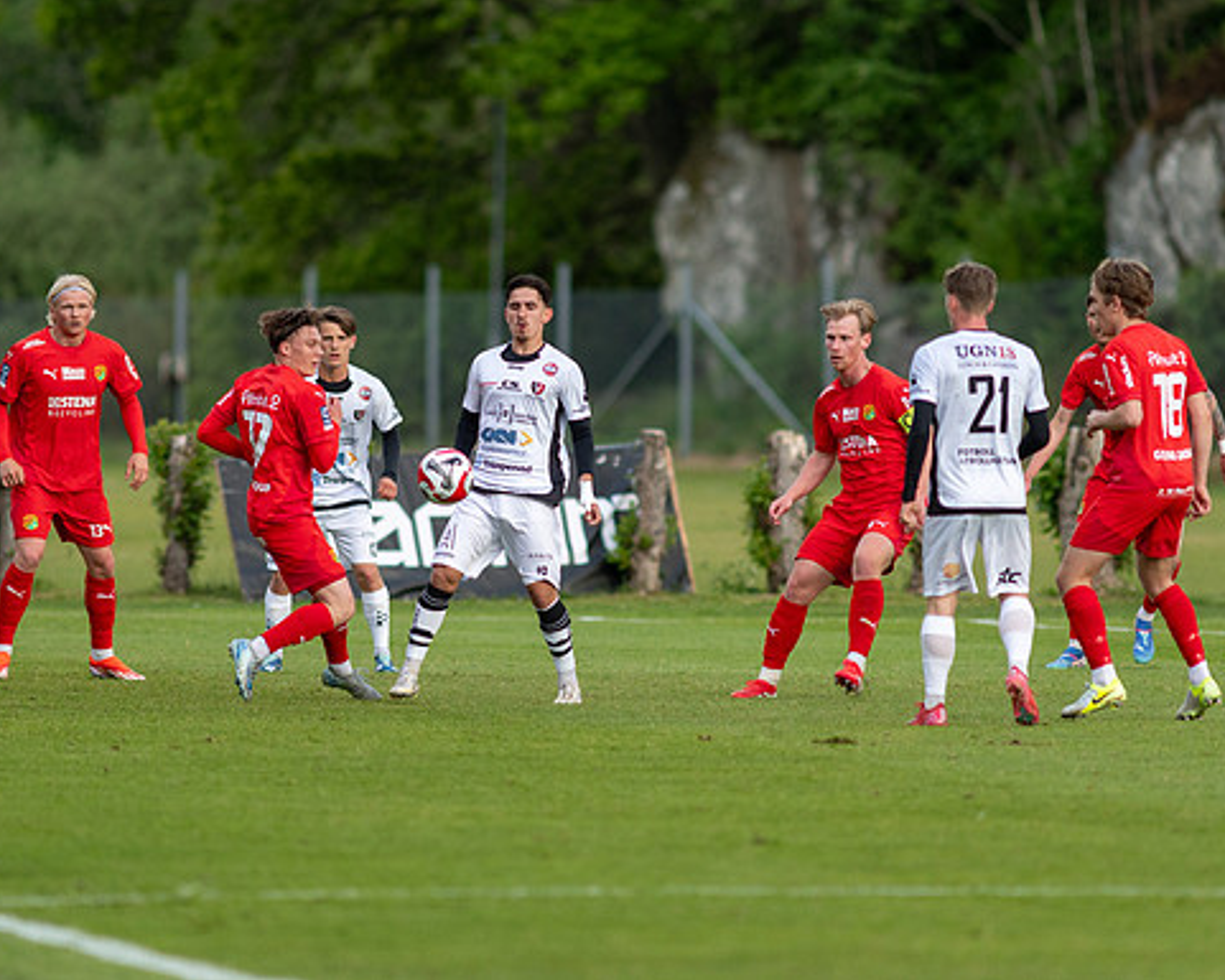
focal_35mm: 527
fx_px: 19110
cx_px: 537
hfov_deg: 3.7
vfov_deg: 2.9
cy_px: 490
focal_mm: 300
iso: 200
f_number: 3.2
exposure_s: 1/1600
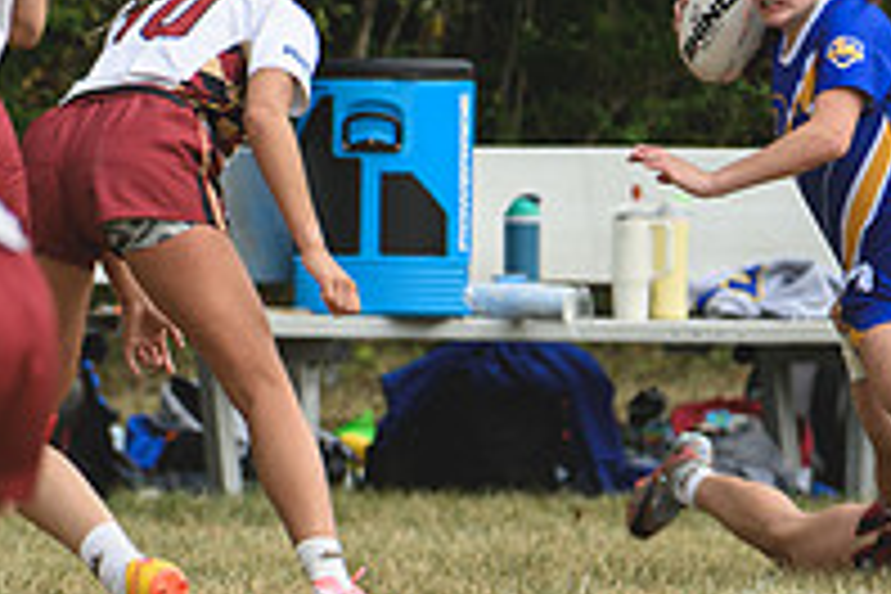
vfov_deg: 0.8
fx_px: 43581
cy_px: 270
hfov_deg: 1.2
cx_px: 284
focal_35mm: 1761
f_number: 6
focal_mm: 400
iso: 360
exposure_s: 1/1000
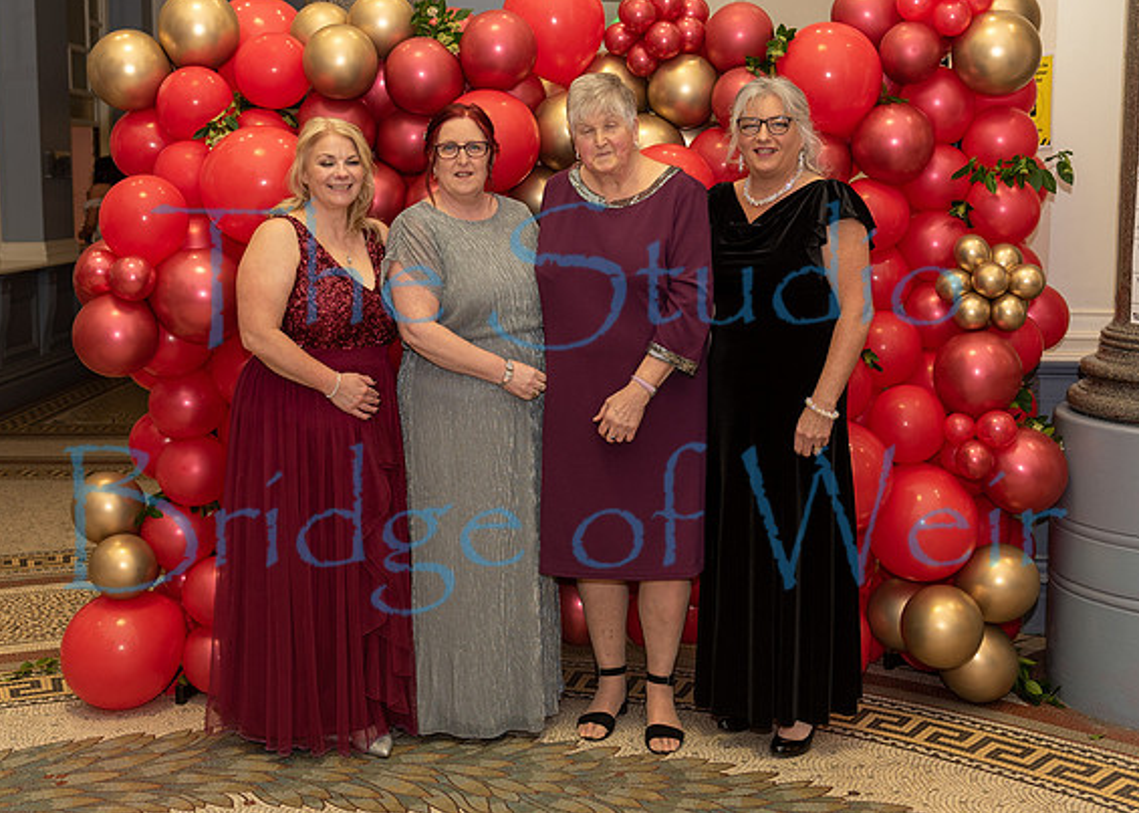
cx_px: 559
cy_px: 336
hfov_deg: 42.8
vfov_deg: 31.1
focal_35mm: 45
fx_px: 1455
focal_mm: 34
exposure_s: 1/60
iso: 400
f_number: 4.5
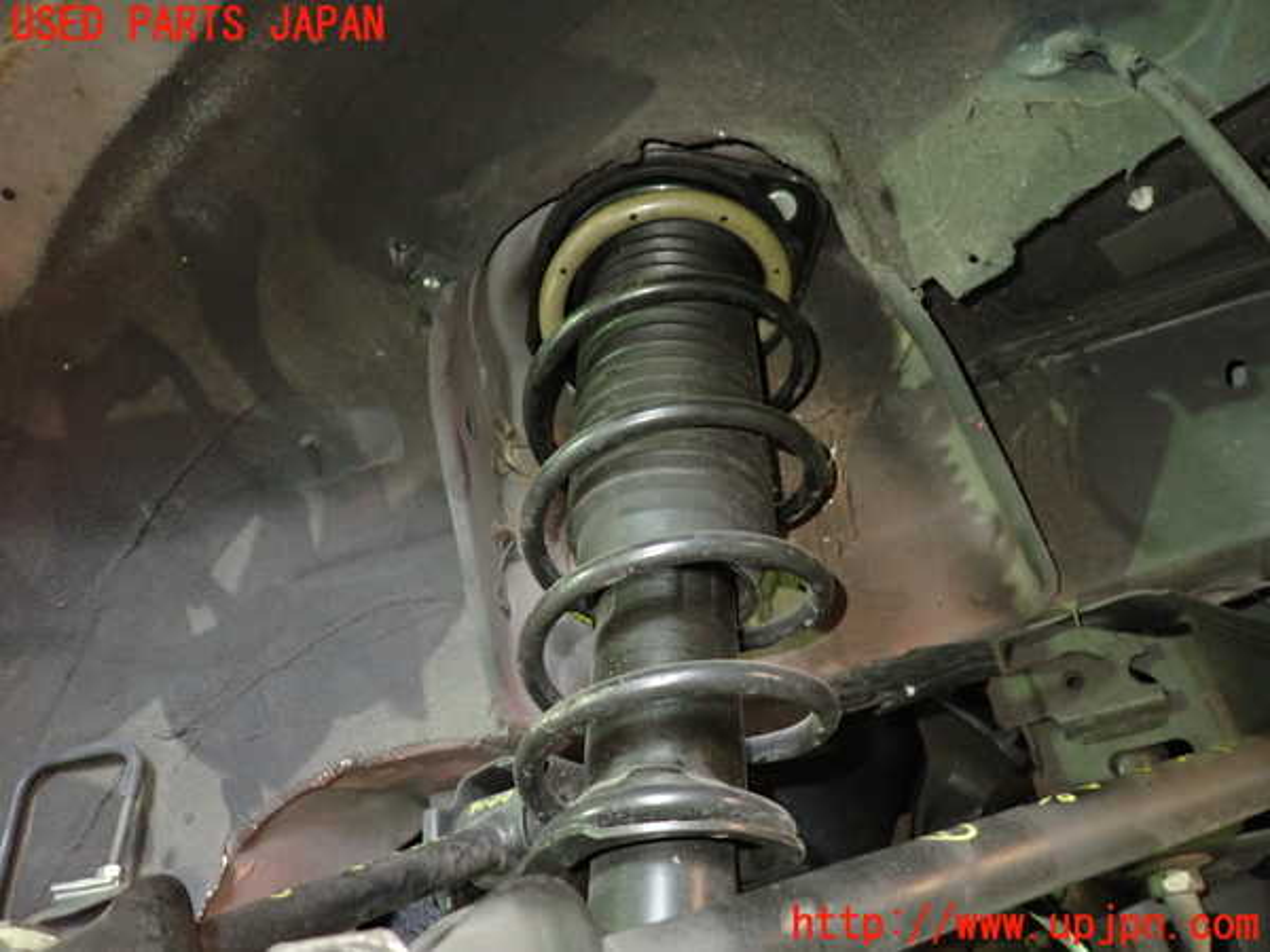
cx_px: 635
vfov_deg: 54.9
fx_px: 917
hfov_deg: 69.4
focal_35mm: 25
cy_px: 476
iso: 800
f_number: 2
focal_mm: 4.5
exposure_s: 1/20
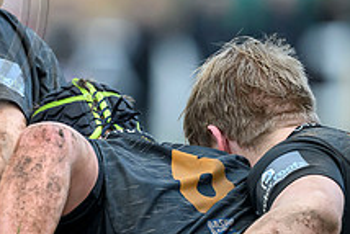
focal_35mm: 1084
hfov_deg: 1.9
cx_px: -121
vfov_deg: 1.3
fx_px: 10546
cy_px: -9
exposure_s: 1/1250
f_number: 4
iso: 4000
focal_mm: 400
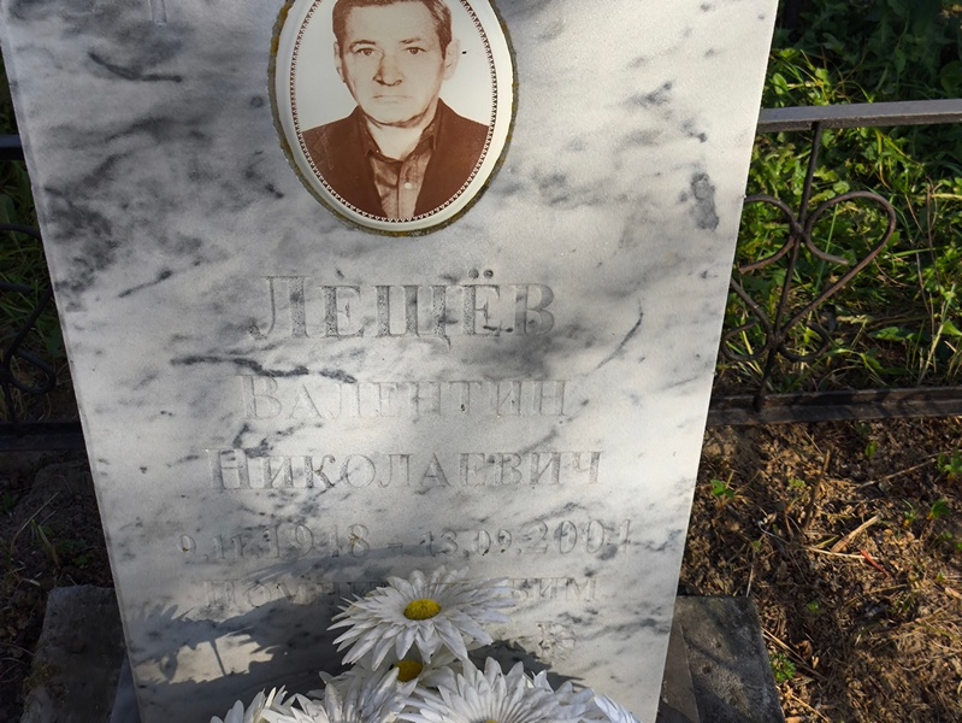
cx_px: 481
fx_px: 1390
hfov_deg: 38.2
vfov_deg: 29.1
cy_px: 362
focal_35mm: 50
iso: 50
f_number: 1.7
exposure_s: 1/1118
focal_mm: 4.71
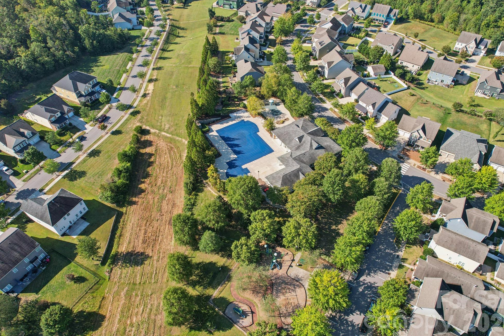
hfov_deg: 76.1
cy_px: 165
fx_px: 322
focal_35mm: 23
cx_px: 255
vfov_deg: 55.1
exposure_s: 1/125
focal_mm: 8.4
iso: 110
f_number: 2.8
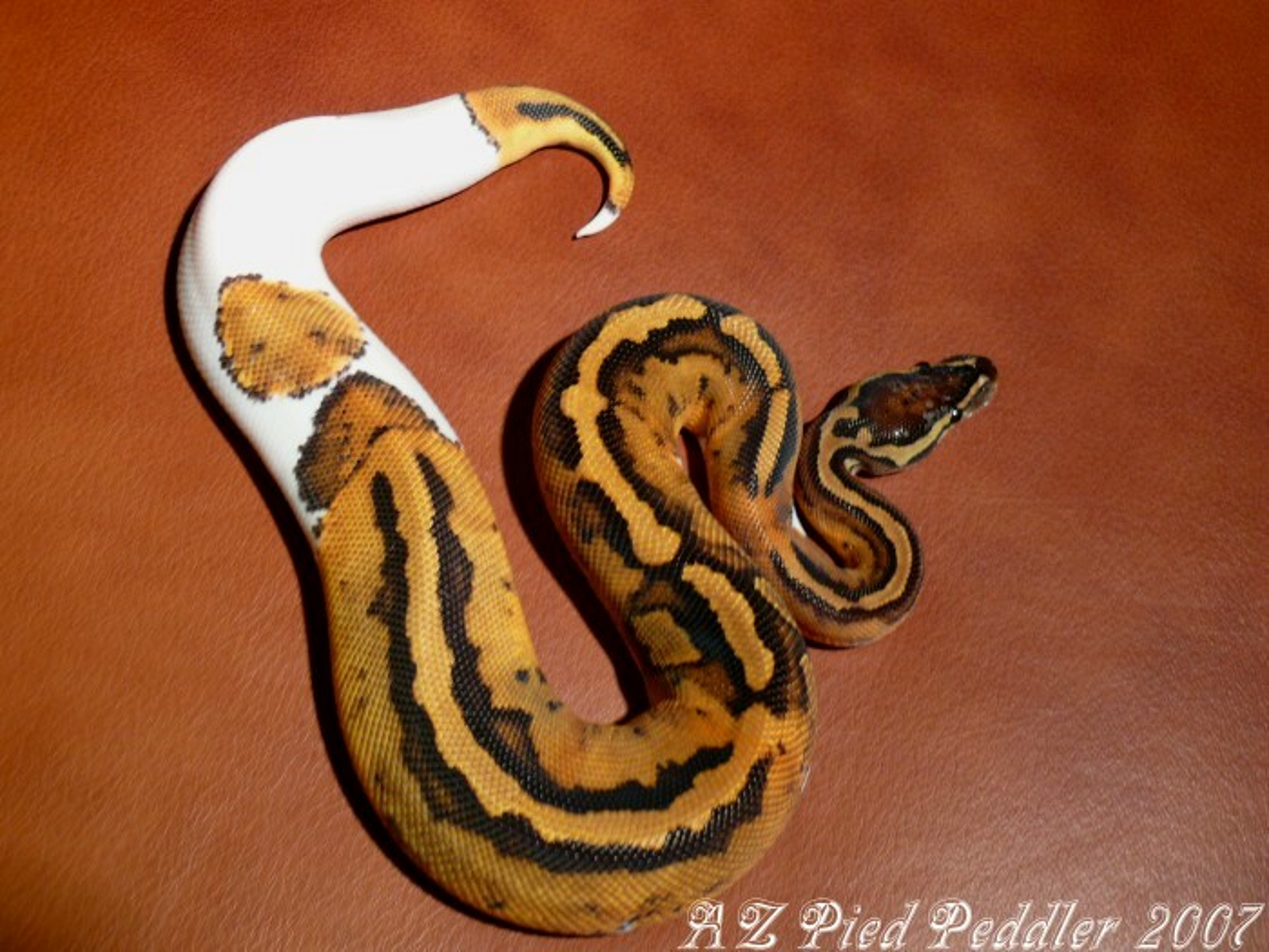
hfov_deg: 37.5
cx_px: 634
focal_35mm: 51
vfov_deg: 28.6
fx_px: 1870
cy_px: 476
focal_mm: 9.3
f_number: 3.2
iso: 100
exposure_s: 1/13
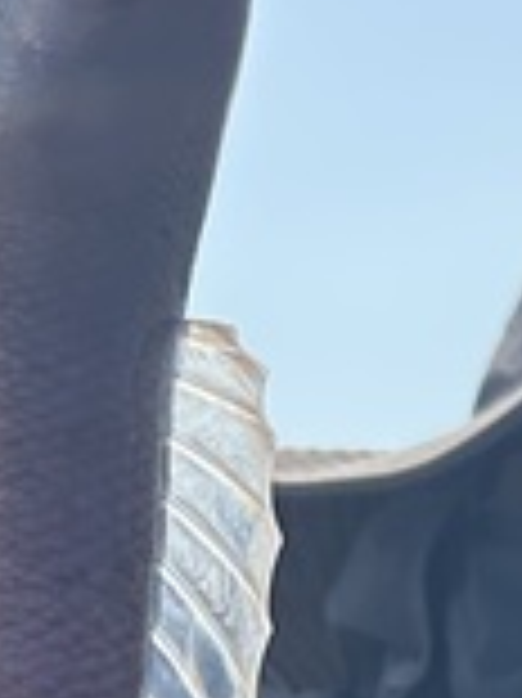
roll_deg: -1.4
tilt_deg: -3.4
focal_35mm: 143
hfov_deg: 10.3
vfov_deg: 12.8
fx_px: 2879
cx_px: 418
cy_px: 1157
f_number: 1.5
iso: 50
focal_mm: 5.7
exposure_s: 1/5319
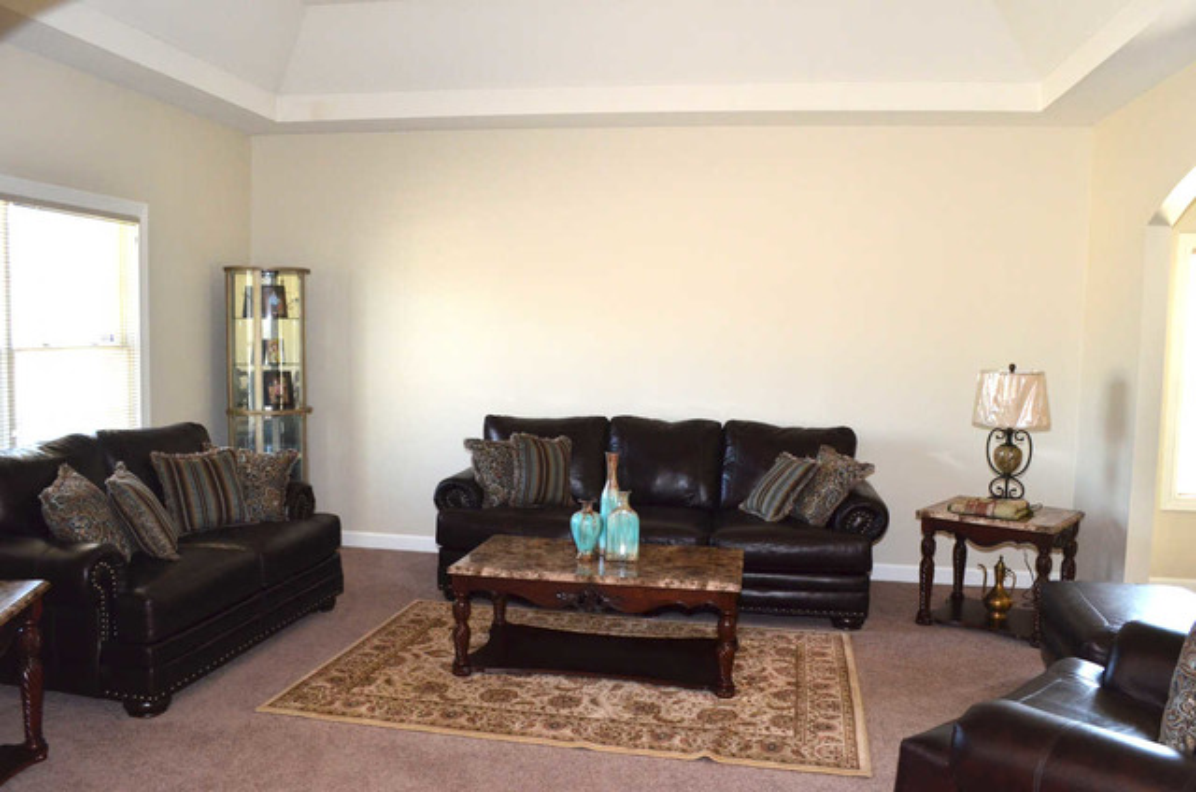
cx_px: 598
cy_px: 396
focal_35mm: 27
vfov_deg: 47.7
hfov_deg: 67.5
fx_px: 895
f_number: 6.7
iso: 1000
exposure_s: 1/60
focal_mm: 18
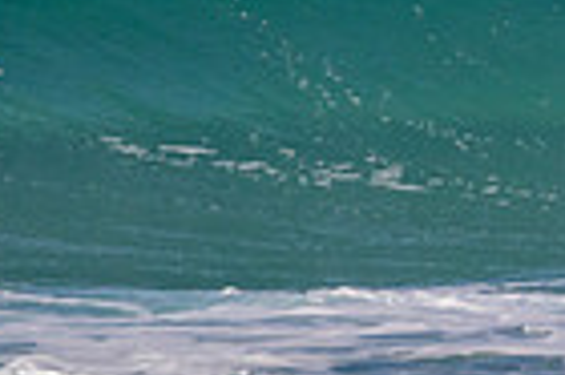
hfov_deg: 0.6
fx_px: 51966
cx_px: 1142
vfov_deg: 0.4
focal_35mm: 3315
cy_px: -71
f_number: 11
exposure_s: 1/2000
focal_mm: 800
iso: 1250
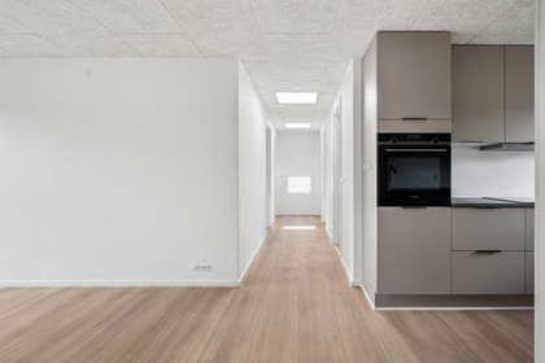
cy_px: 182
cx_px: 272
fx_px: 280
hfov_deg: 88.4
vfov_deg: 65.9
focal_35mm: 18
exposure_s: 1/100
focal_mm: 18.5
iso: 640
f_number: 9
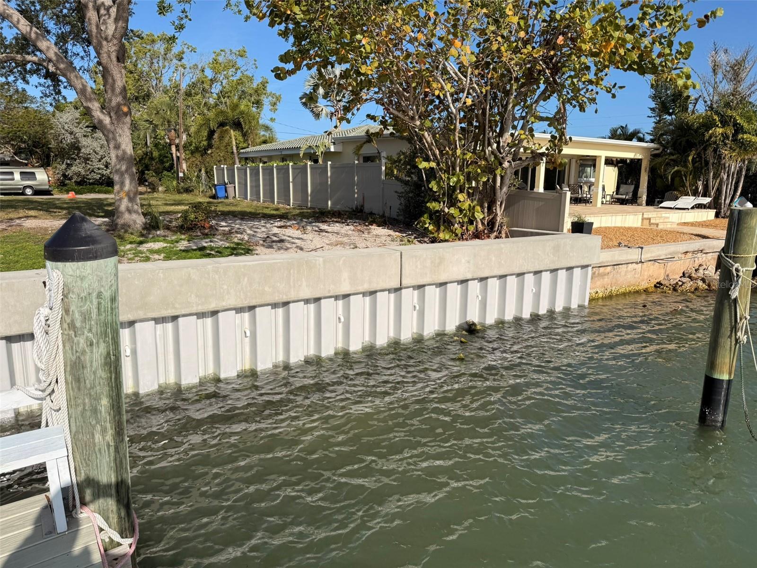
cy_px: 284
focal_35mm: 24
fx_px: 525
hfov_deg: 71.6
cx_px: 378
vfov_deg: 56.8
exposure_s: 1/7353
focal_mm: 6.76
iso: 80
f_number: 1.78
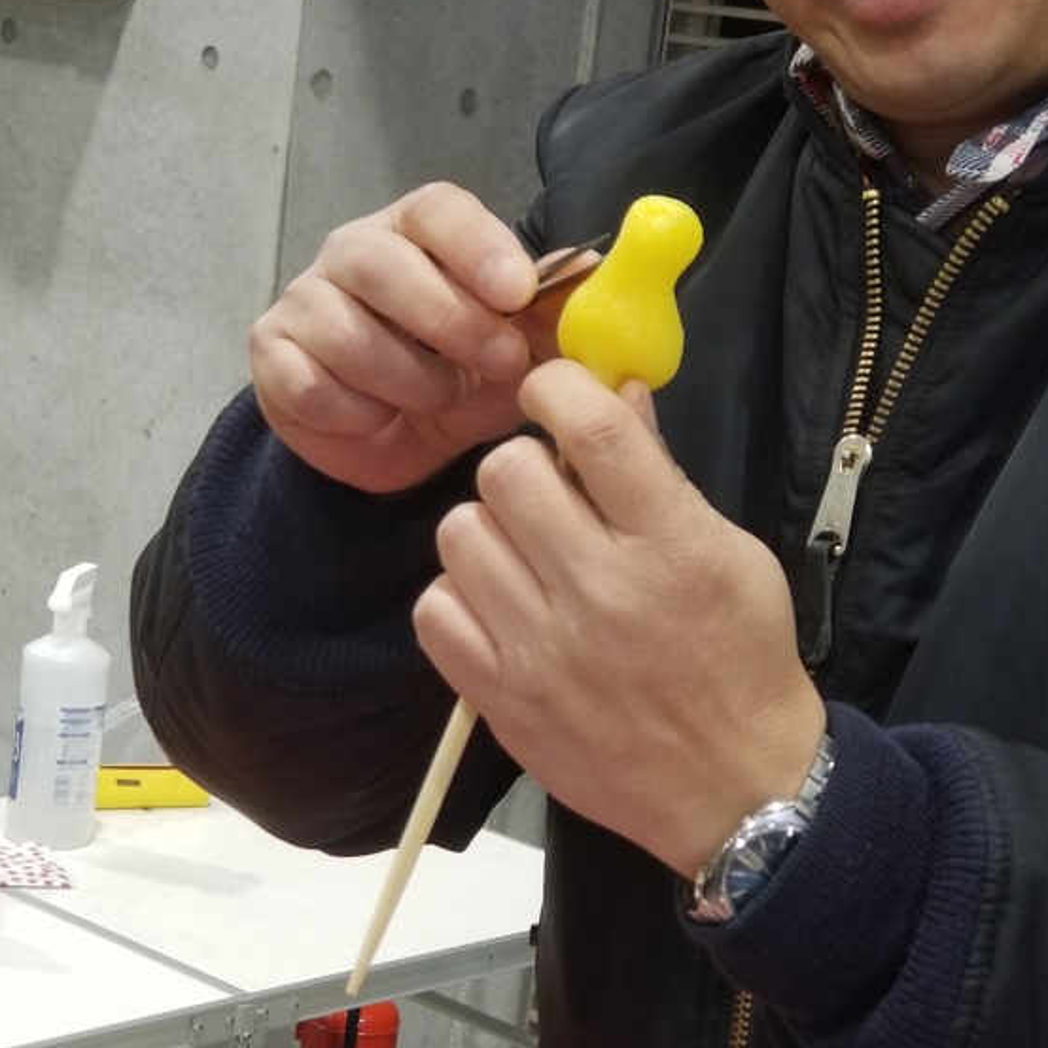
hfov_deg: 27.7
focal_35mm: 62
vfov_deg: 27.6
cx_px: 526
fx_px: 2124
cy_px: 652
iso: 100
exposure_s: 1/30
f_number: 2.4
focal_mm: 6
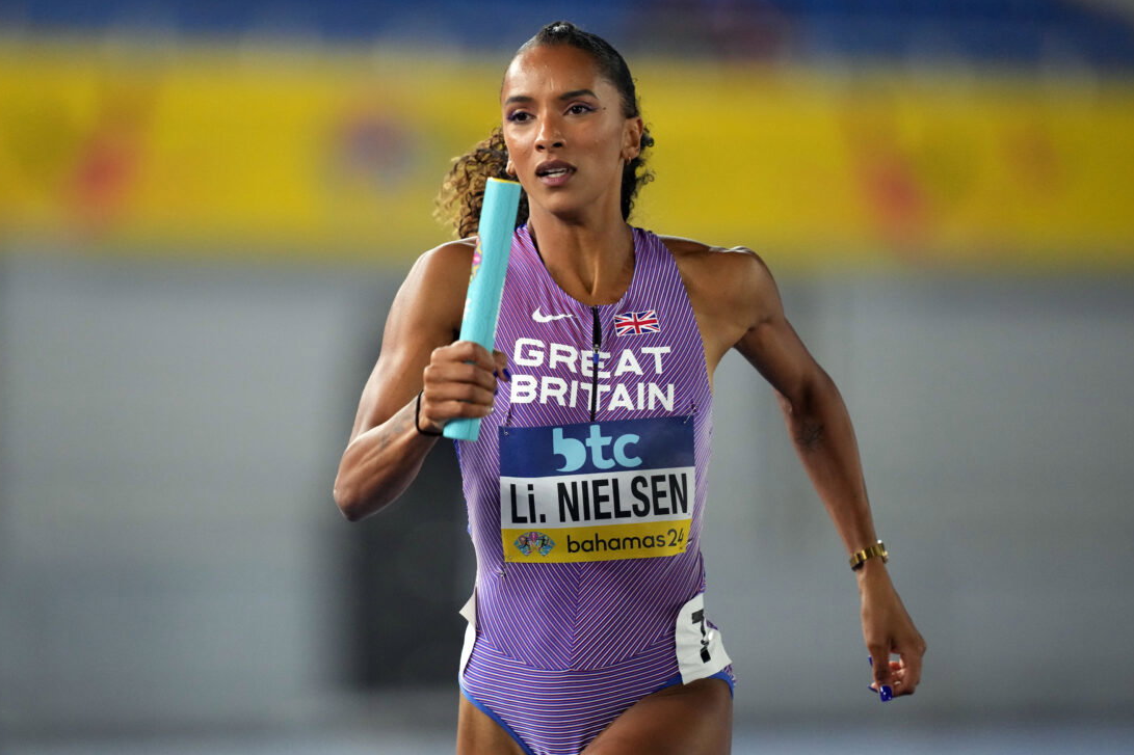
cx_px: 526
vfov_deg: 3.1
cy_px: 381
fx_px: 13857
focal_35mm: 440
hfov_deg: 4.7
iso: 5000
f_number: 2.8
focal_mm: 400
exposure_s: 1/1600
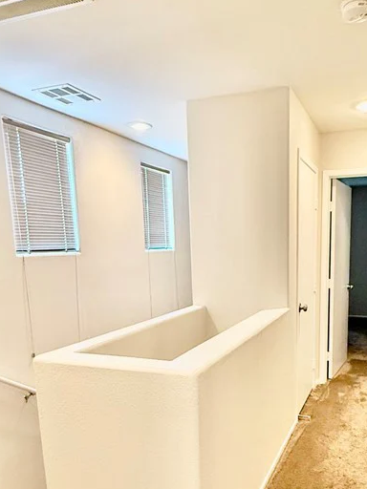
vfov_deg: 62.6
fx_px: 396
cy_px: 305
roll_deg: +0.8
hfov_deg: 48.8
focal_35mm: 28
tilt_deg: -9.4
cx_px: 249
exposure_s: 1/60
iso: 400
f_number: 2.2
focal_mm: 2.22
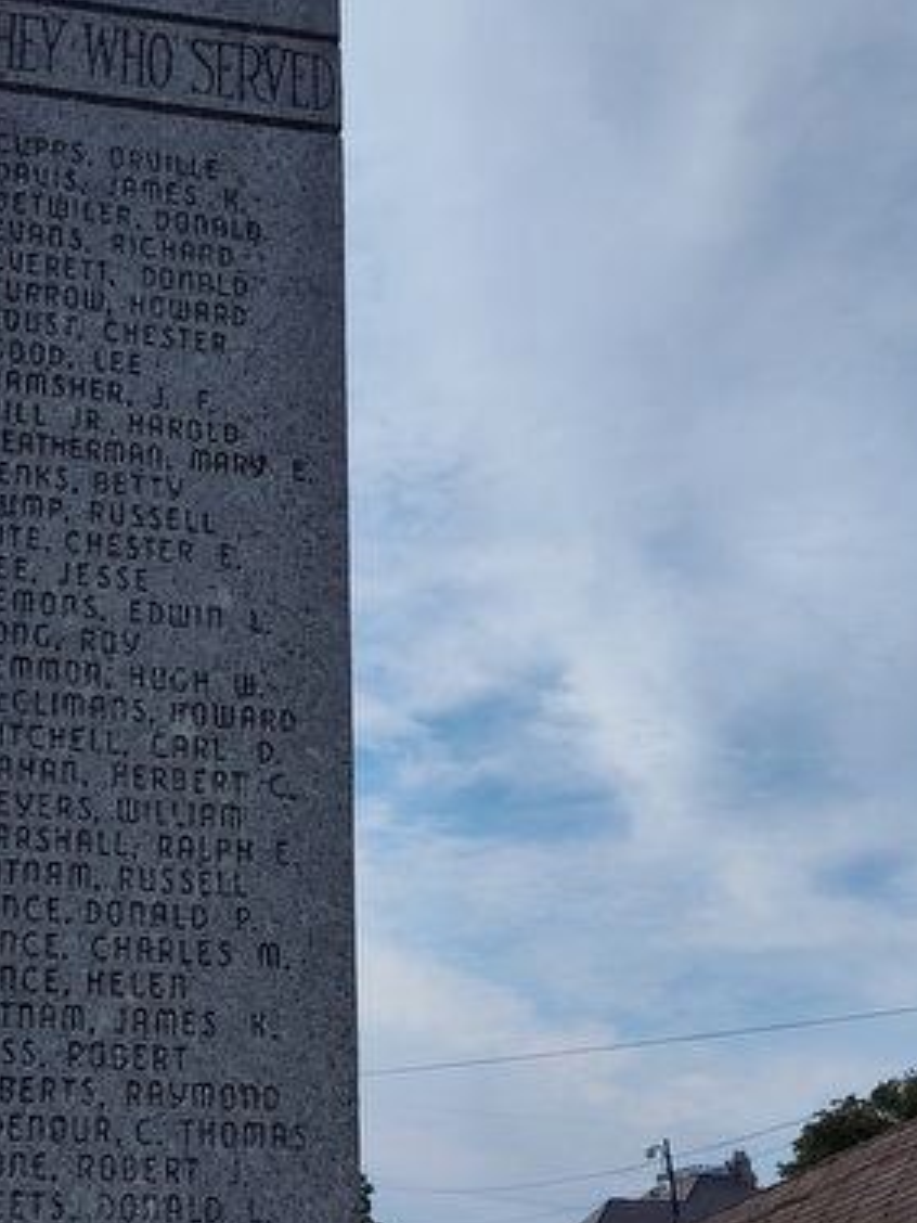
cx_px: 159
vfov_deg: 37.9
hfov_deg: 28.9
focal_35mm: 49
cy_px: 927
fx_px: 1731
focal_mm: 5.56
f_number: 1.8
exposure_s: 1/2889
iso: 100
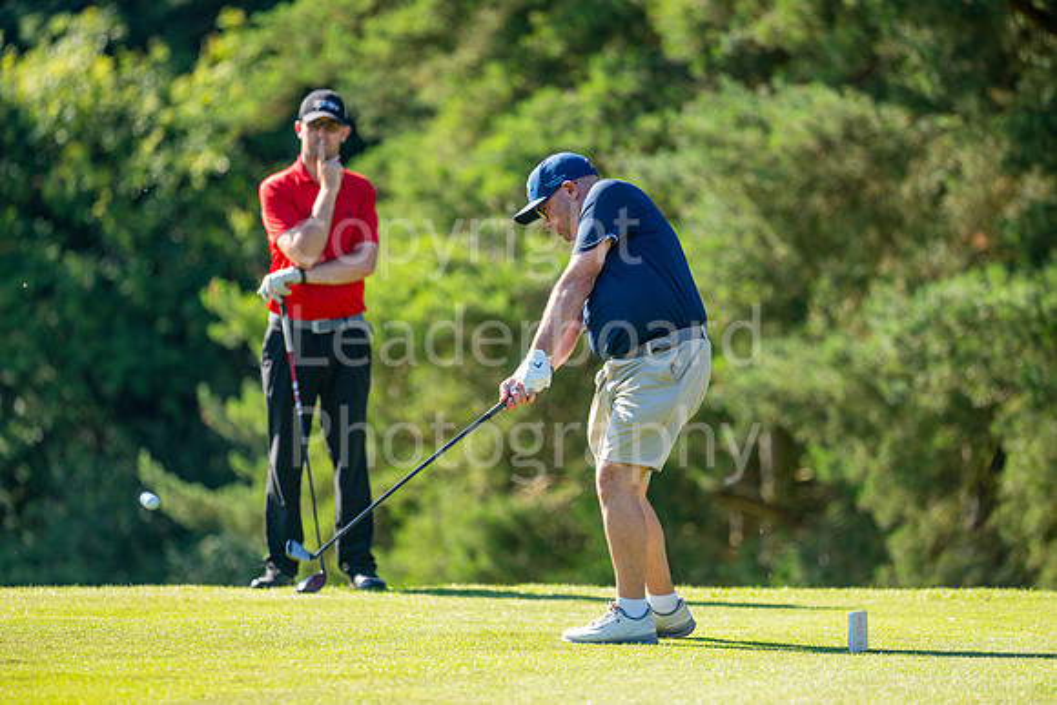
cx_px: 528
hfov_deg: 6.9
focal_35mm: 300
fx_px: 8810
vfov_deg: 4.6
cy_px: 352
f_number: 4.5
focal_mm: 300
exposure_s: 1/1000
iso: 250
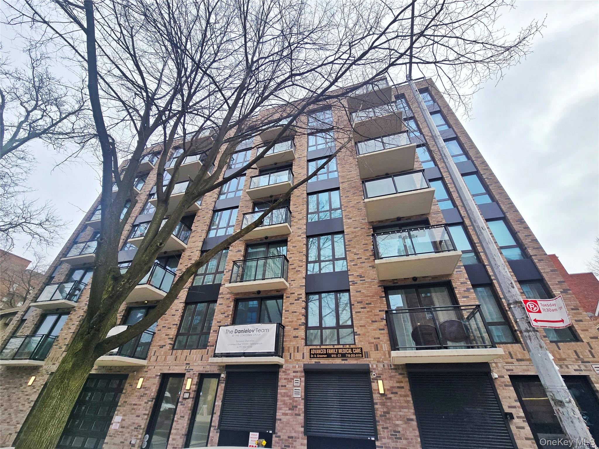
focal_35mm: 13
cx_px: 300
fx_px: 225
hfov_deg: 106.2
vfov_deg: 89.9
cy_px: 224
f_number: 2.2
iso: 50
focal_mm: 2.2
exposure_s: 1/1509
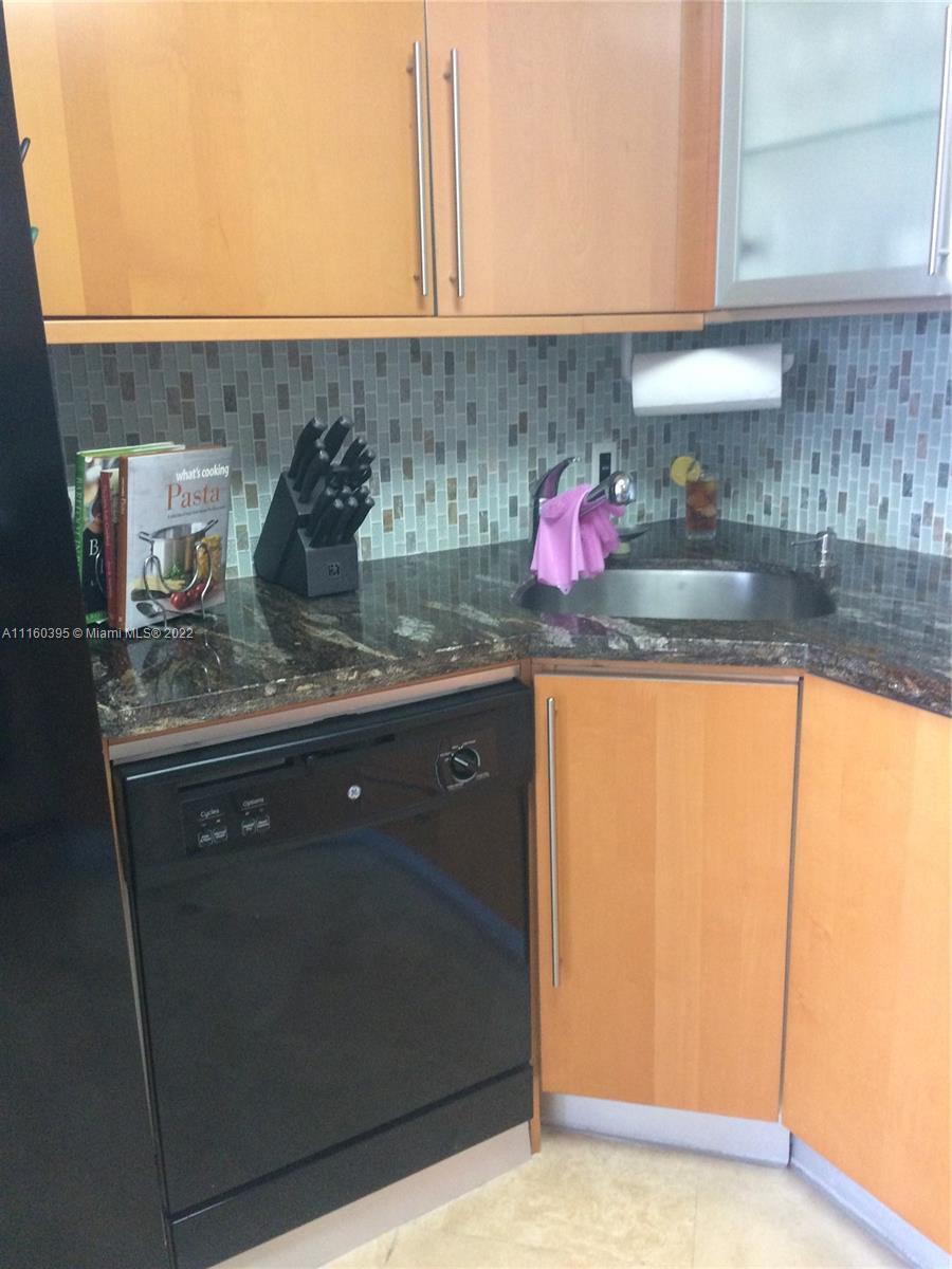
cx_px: 476
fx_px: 1063
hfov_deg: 48.2
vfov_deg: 61.7
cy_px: 634
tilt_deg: -16.3
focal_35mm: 29
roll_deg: +0.7
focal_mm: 4.15
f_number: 2.2
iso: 250
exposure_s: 1/30
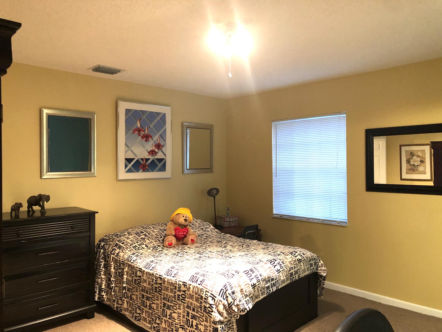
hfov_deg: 63.4
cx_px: 221
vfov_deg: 49.7
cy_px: 166
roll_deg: +0.1
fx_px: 358
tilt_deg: +2.8
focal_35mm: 28
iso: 100
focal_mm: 4
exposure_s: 1/8
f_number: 1.8
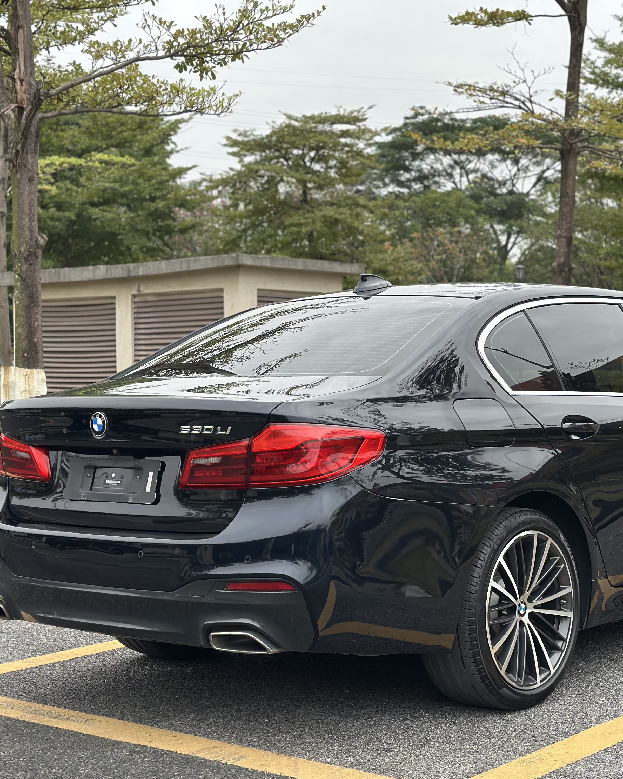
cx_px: 436
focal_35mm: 63
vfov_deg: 30.0
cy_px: 390
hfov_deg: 24.1
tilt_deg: -0.9
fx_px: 1452
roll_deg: +0.7
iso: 80
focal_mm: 6.86
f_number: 1.78
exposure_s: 1/850
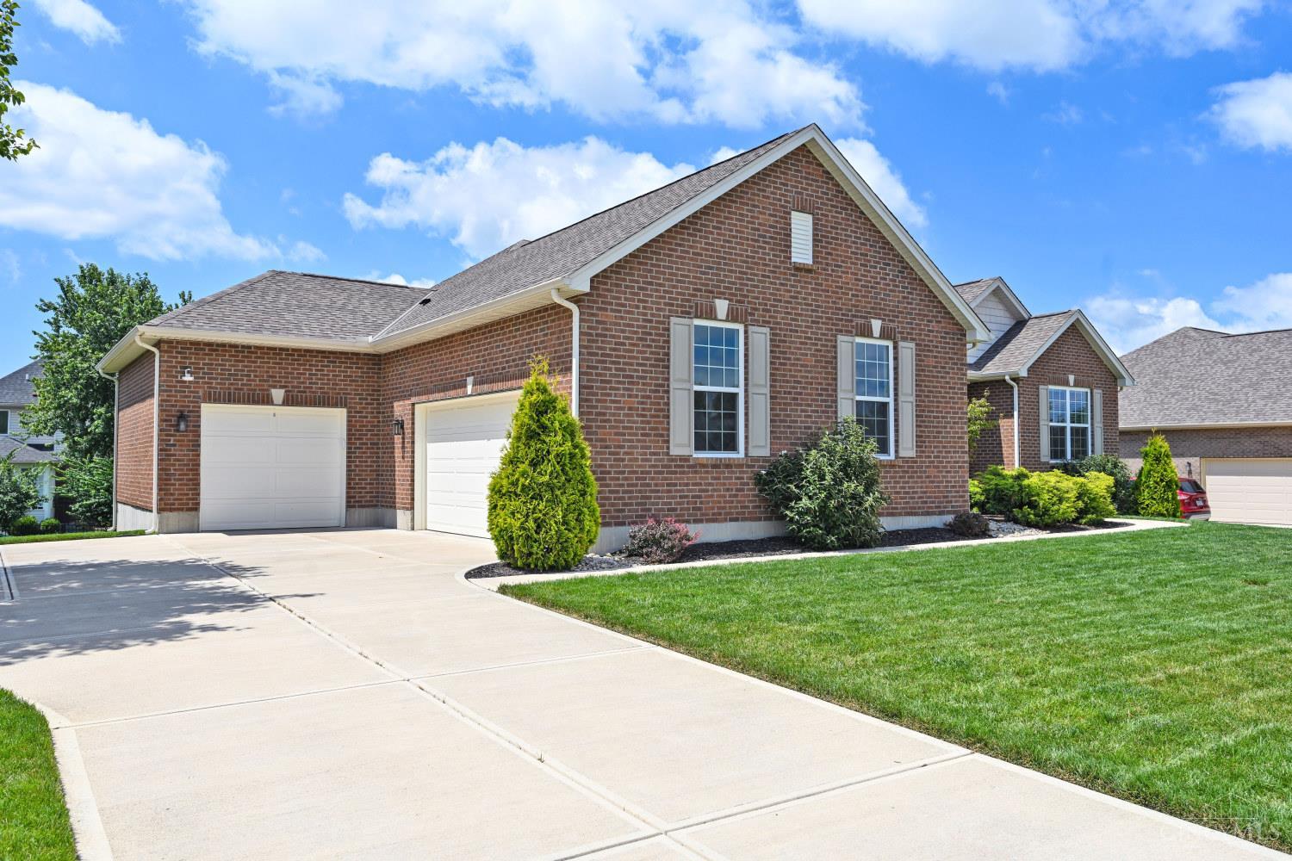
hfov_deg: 71.5
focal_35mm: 25
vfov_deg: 51.3
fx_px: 897
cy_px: 430
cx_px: 646
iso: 100
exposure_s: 1/400
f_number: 7.1
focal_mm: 25
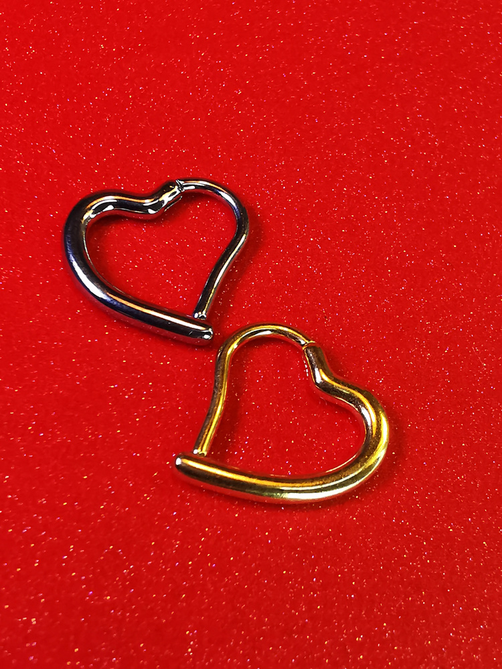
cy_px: 334
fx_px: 909
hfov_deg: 30.9
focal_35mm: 47
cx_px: 251
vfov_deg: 40.4
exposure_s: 1/100
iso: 80
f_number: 2.2
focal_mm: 2.35
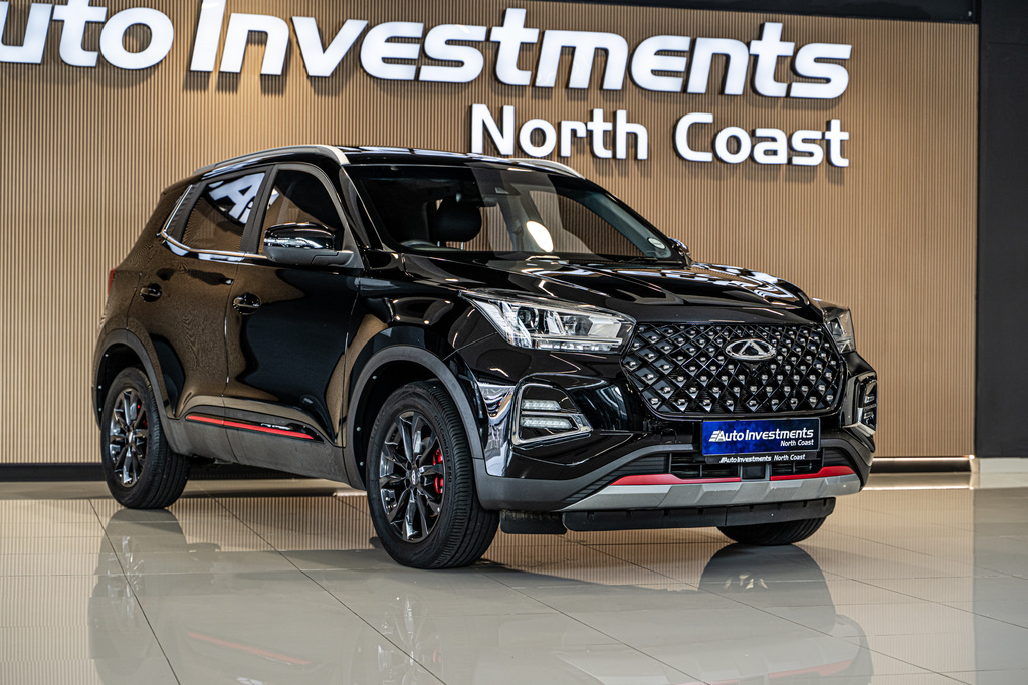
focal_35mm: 66
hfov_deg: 30.5
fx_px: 1885
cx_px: 514
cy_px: 342
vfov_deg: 20.6
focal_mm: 66
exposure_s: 1/160
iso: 500
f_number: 4
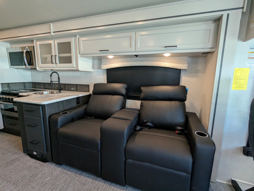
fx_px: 118
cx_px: 127
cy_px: 96
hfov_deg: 94.4
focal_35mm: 16
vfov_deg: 78.2
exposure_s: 1/89.6
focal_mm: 2.35
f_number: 2.2
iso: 235
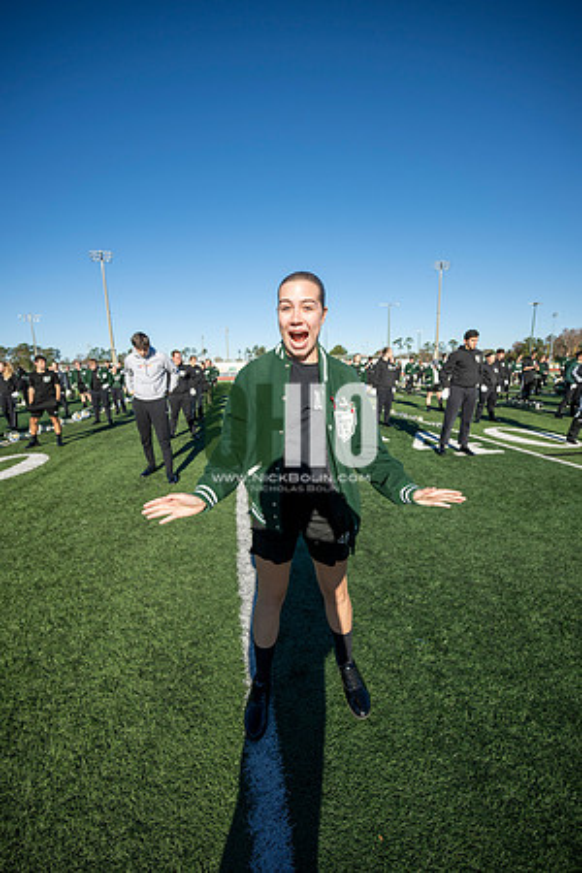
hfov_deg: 81.2
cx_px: 291
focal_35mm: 14
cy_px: 436
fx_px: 339
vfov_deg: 104.3
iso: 160
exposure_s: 1/2000
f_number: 4
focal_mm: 14
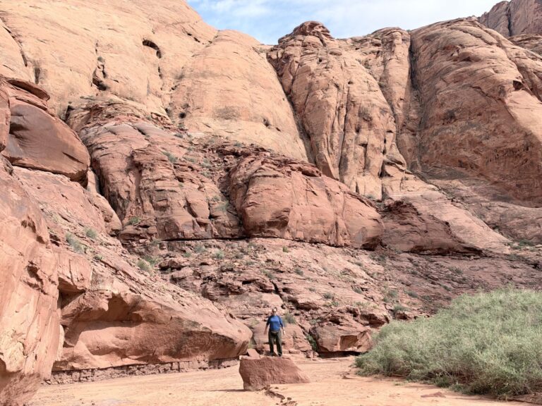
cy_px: 203
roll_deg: +0.7
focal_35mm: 48
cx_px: 271
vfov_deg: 30.3
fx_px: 752
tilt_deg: +11.9
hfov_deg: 39.7
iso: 80
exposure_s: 1/1618
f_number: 1.8
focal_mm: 6.93
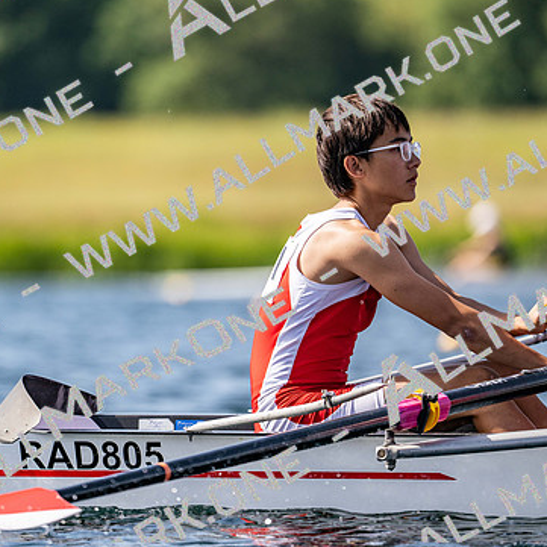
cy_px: 283
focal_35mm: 546
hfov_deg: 3.2
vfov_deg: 3.2
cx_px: 252
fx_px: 9761
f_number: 4.5
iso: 280
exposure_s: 1/2500
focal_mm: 400
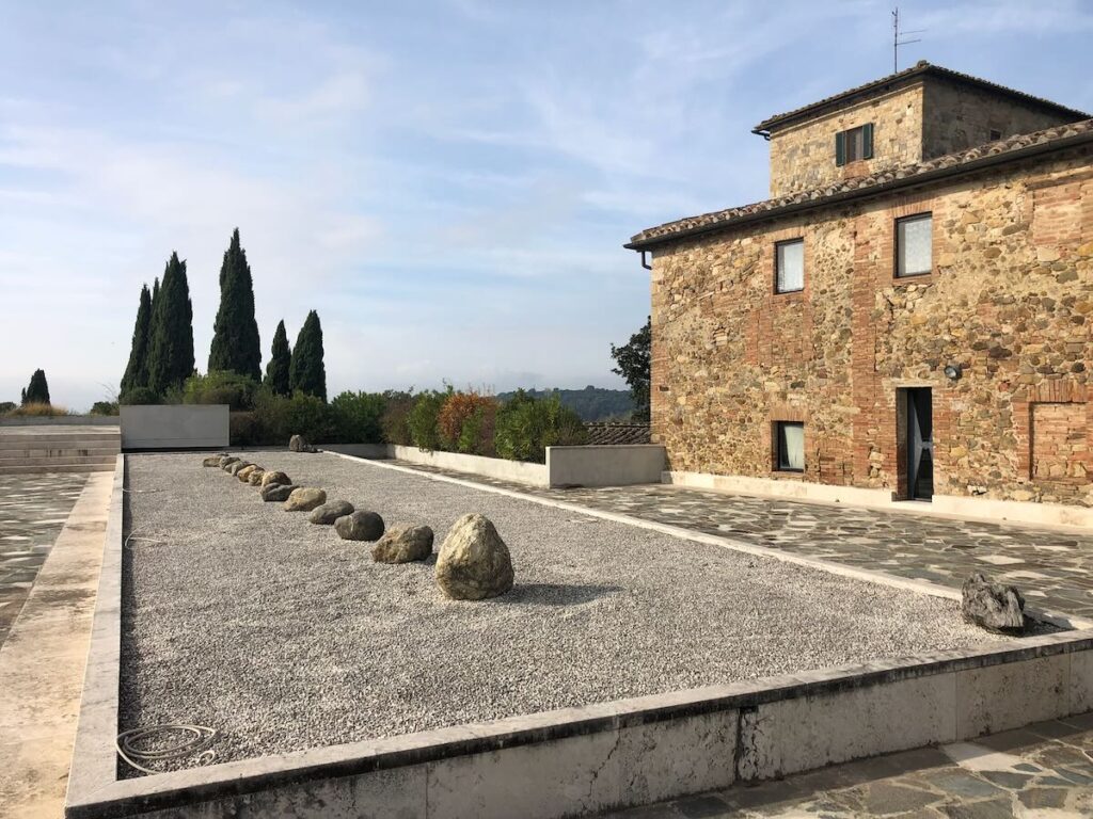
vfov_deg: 49.7
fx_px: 884
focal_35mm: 28
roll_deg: -0.9
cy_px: 410
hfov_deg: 63.4
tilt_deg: -1.0
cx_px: 546
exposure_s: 1/3003
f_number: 1.8
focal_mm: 3.99
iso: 25
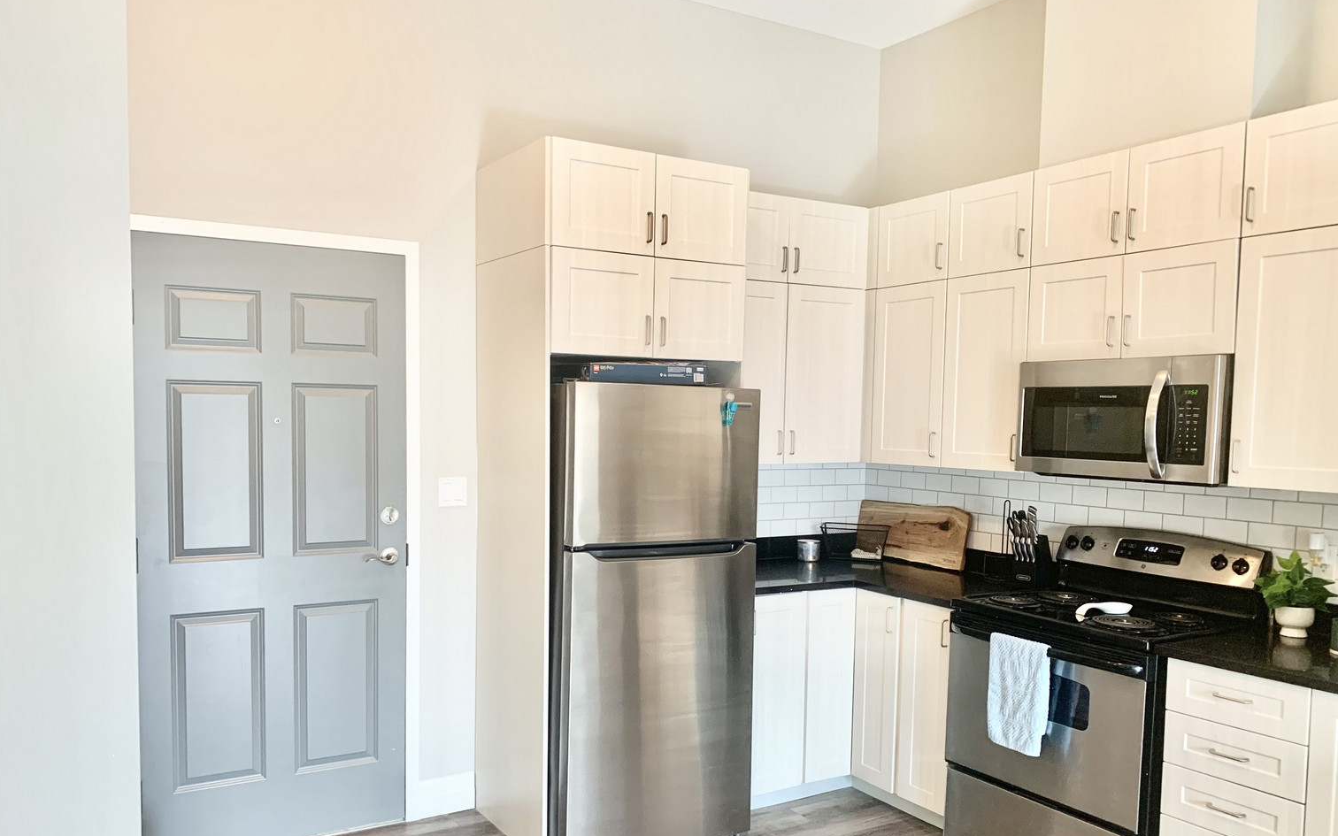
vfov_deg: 44.3
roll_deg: -1.8
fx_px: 1021
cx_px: 659
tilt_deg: -3.4
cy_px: 500
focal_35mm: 28
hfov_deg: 66.5
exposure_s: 1/60
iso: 125
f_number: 1.8
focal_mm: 4.25
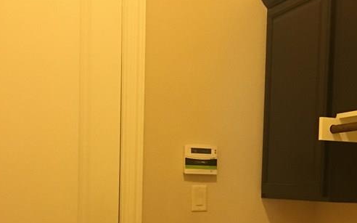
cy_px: 227
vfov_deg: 19.6
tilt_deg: -2.1
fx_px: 622
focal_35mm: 64
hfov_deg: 31.4
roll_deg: -0.9
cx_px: 274
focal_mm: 4.15
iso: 200
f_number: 2.2
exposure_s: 1/20
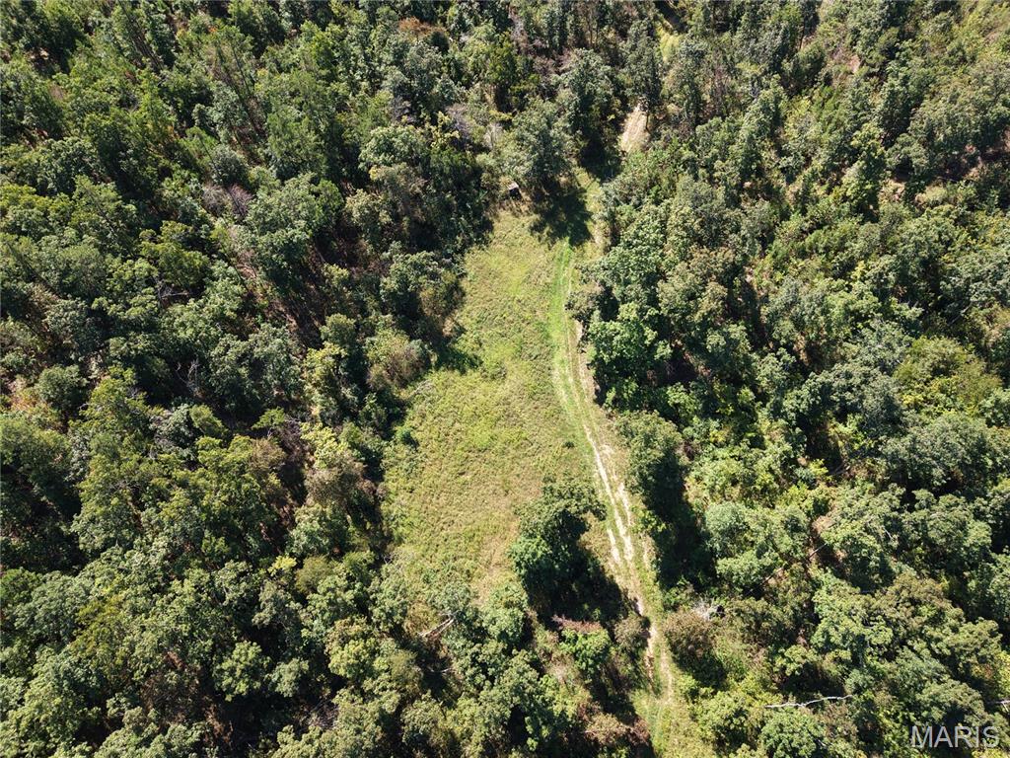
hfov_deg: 71.6
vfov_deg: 56.8
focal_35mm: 24
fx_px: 700
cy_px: 379
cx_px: 505
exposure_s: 1/25
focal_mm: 8.67
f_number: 1.8
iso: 140
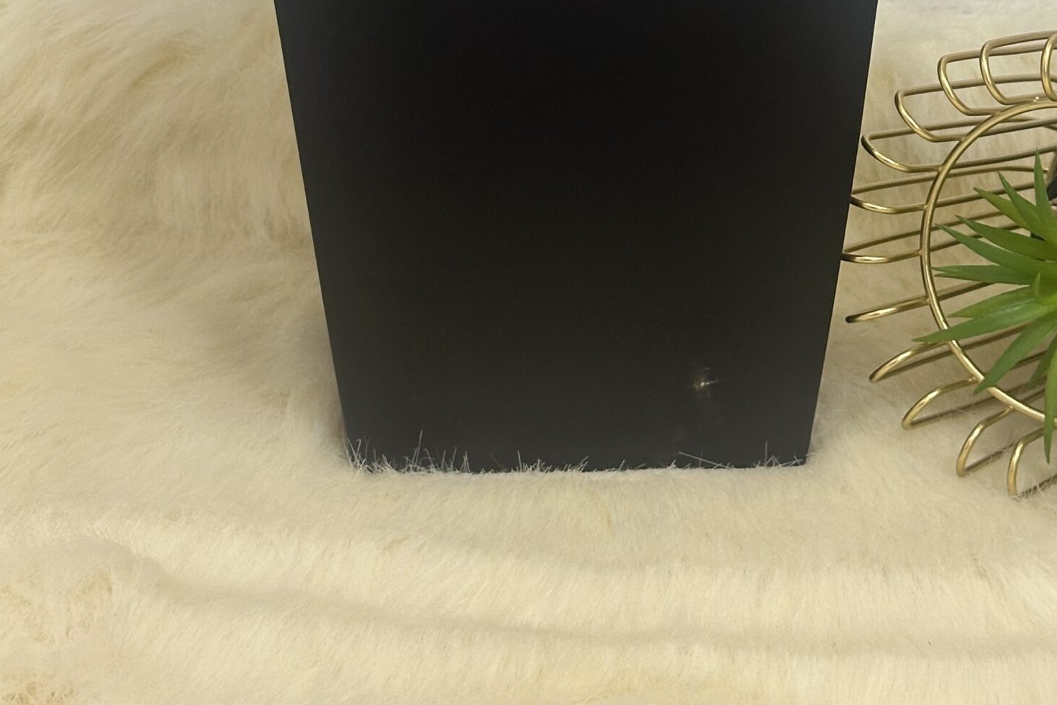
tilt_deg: -9.6
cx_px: 543
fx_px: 2554
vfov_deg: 15.1
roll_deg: -1.3
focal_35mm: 87
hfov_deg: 23.4
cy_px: -165
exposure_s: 1/60
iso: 160
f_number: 1.78
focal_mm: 6.86
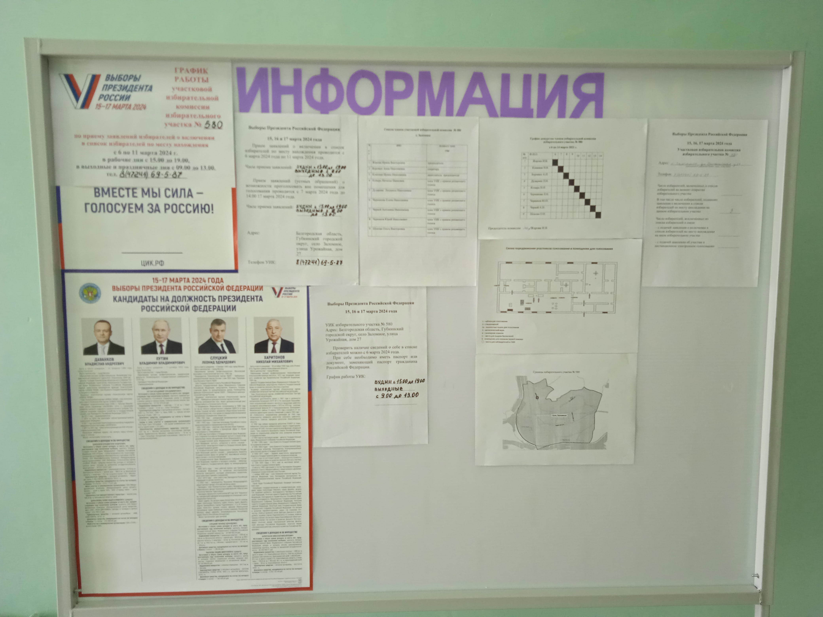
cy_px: 308
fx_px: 666
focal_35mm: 28
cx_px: 412
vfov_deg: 49.7
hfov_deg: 63.4
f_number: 2.2
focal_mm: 3.43
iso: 393
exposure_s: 1/25
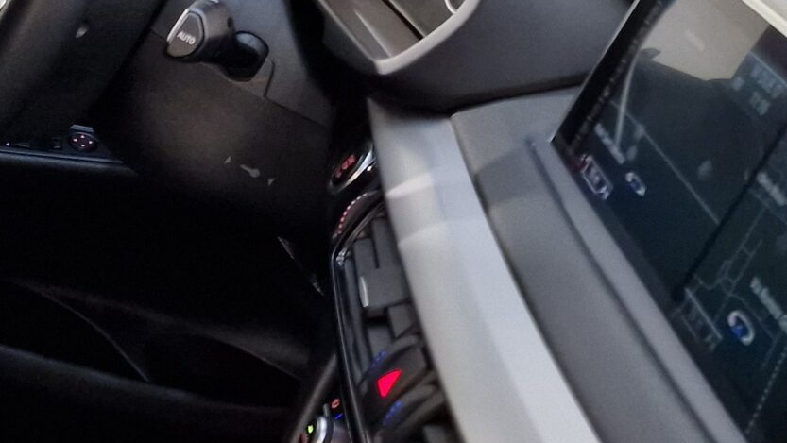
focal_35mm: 77
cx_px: -272
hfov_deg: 23.8
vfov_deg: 15.6
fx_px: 1607
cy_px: 118
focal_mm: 6.4
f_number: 1.8
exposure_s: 1/50
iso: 320
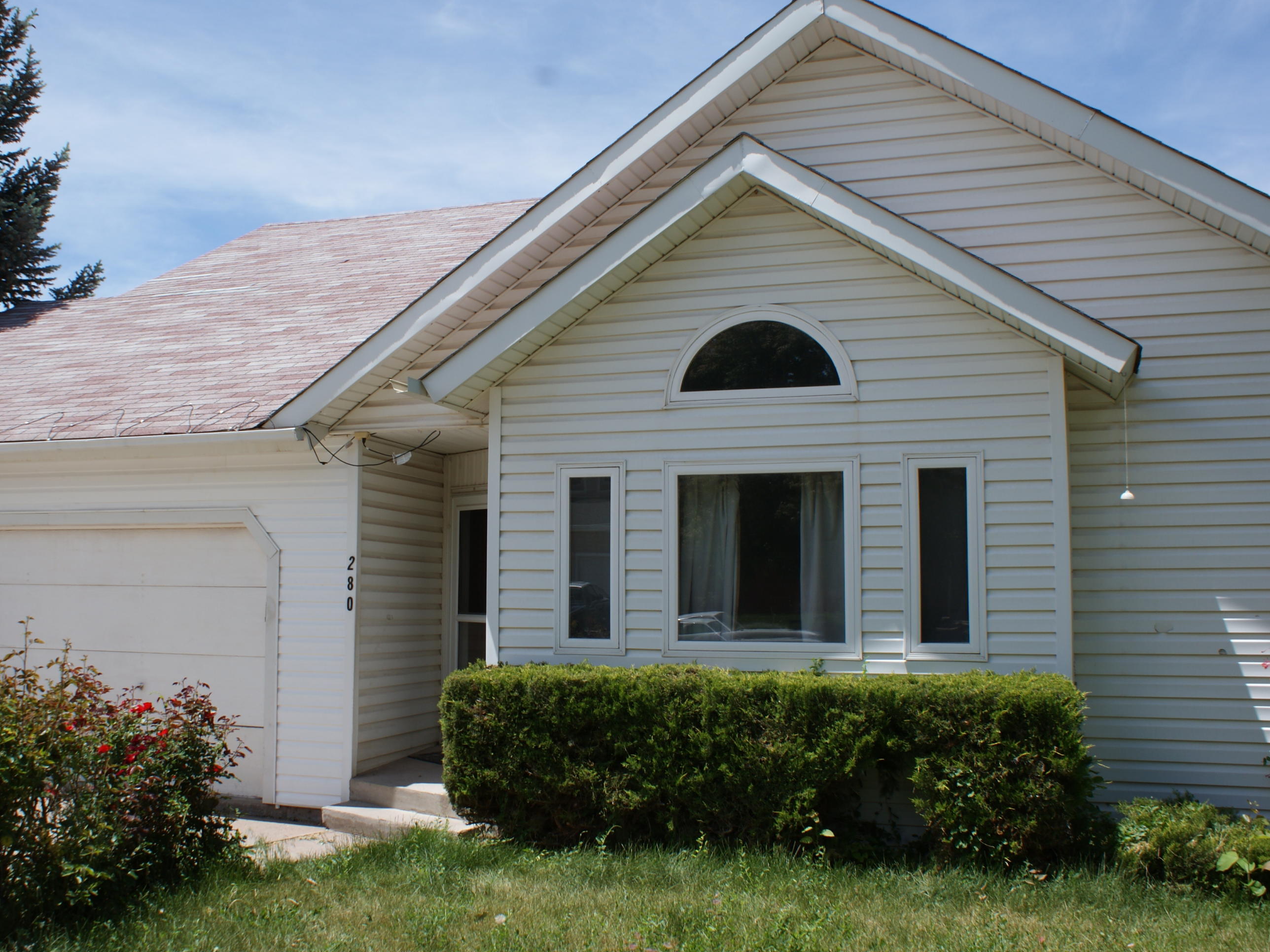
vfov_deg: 38.7
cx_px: 534
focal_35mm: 37
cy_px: 463
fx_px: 1357
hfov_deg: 49.9
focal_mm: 22
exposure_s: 1/160
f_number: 10
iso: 100
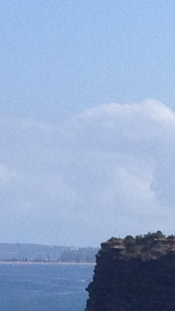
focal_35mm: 287
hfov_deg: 4.1
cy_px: 803
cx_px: 547
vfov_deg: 7.0
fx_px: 2369
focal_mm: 4.28
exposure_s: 1/2045
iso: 64
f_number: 2.4
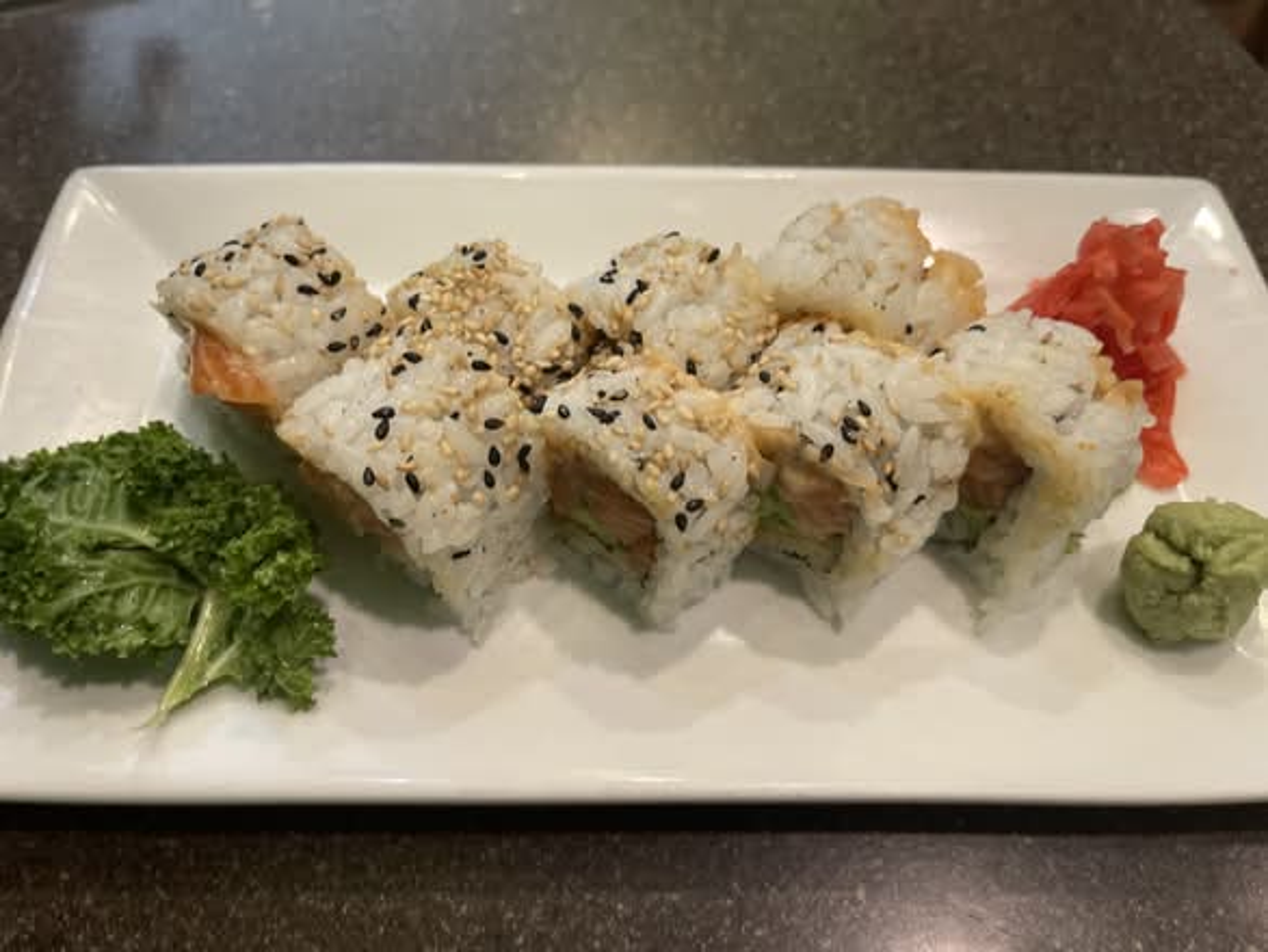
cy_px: 476
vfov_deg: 53.1
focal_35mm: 26
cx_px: 634
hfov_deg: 67.3
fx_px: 953
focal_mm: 5.1
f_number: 1.6
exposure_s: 1/60
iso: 200
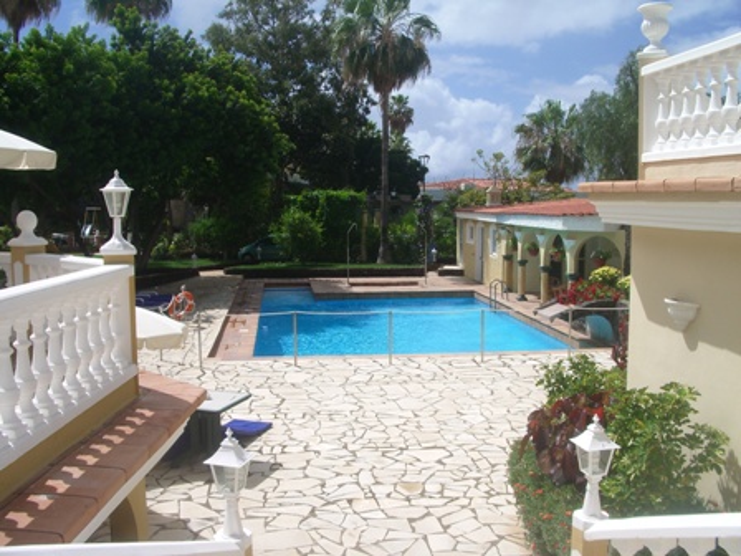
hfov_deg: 52.6
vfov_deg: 40.7
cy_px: 278
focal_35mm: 35
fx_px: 749
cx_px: 370
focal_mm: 5.8
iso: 80
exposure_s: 1/1250
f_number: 4.3
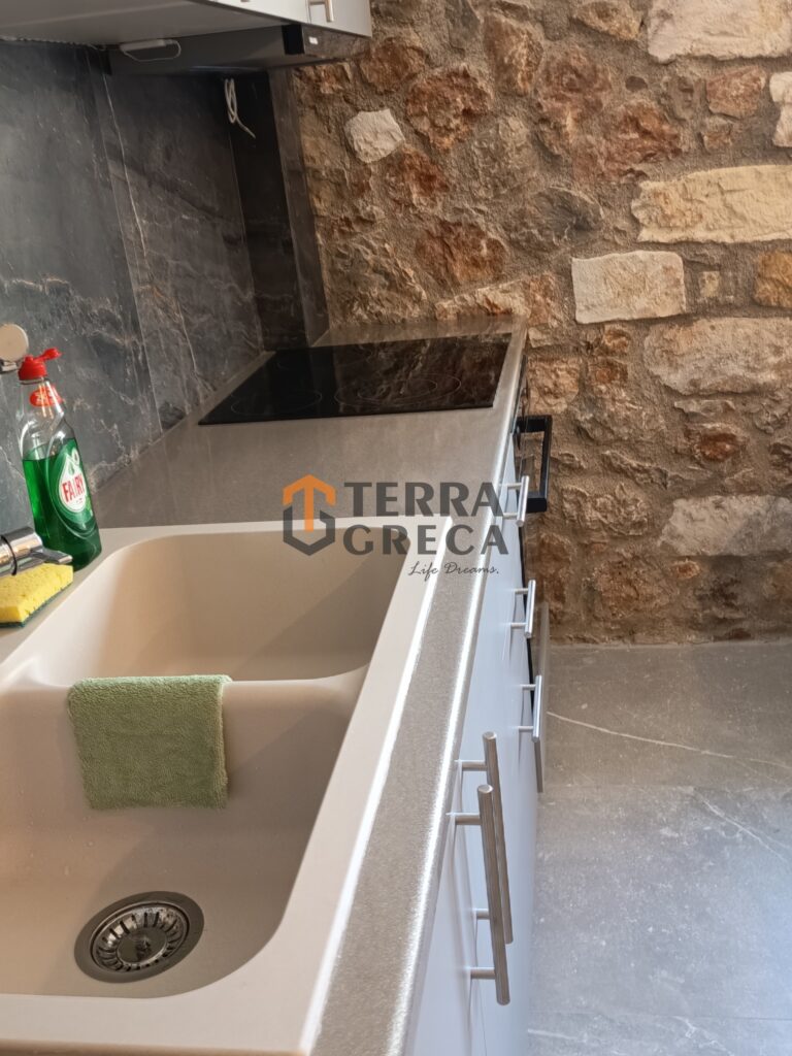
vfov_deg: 51.4
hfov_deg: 39.7
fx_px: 1098
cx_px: 396
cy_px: 528
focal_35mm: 36
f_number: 1.7
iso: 486
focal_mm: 5.27
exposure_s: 1/25
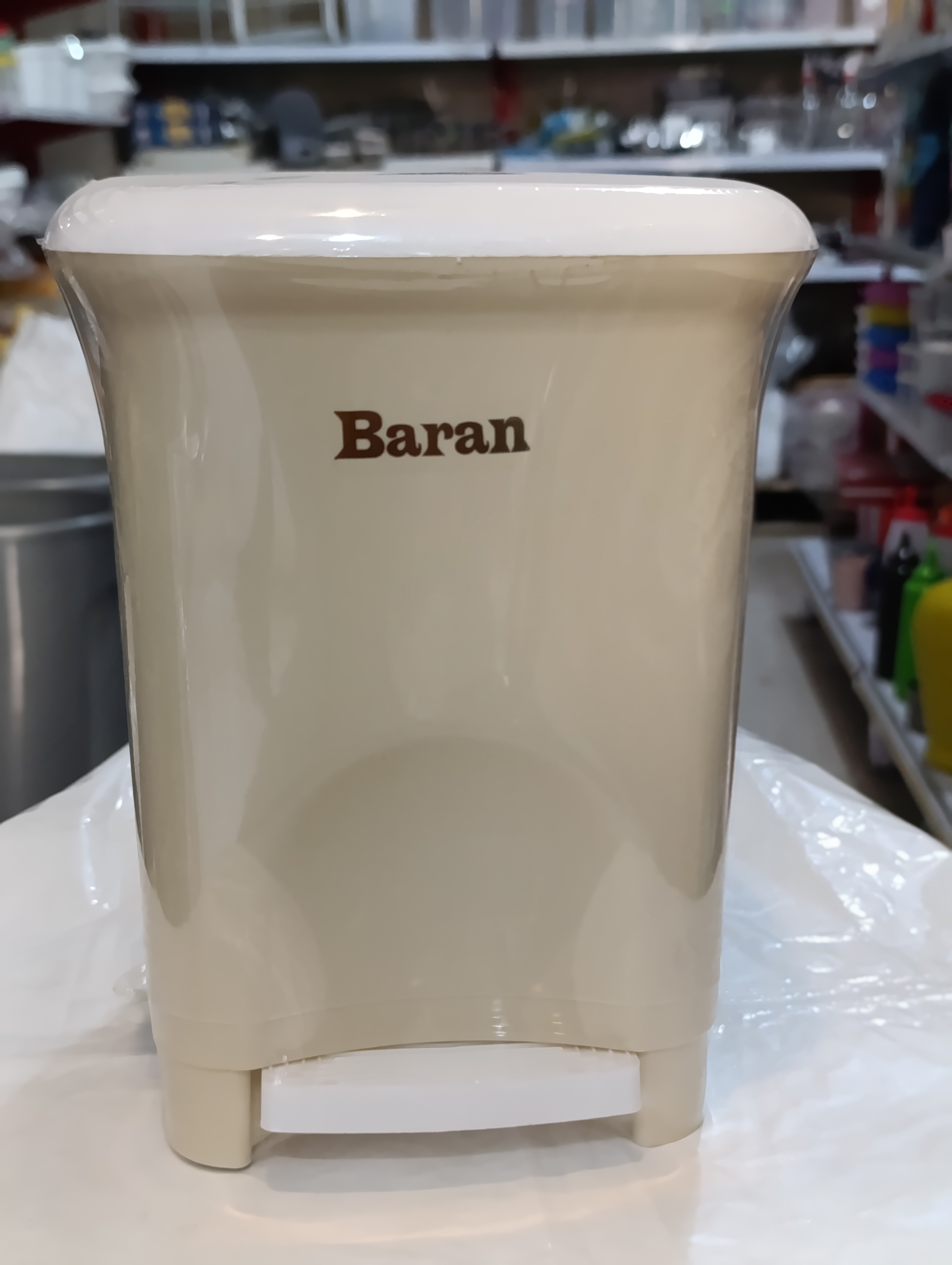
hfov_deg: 31.6
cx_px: 476
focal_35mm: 46
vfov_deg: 41.2
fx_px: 1683
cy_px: 632
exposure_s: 1/50
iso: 640
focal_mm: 6.14
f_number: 1.6
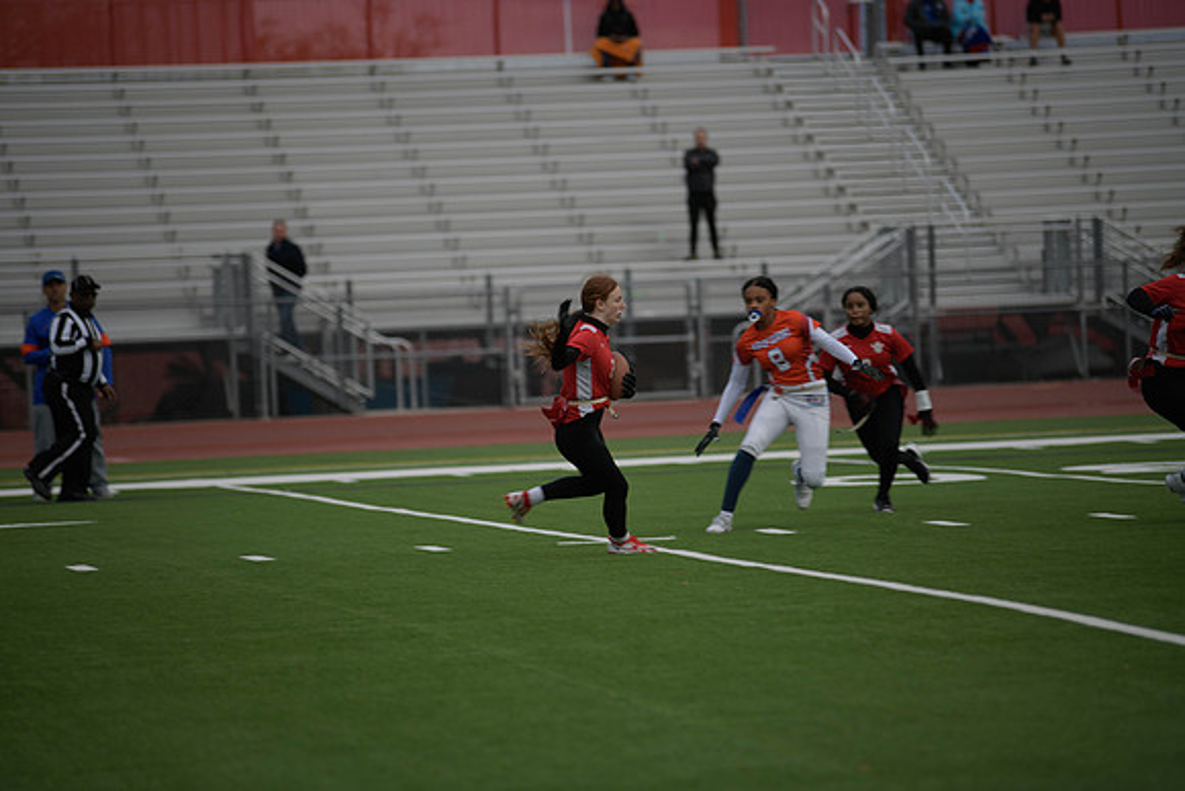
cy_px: 396
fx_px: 5926
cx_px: 592
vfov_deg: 7.6
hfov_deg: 11.4
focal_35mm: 180
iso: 72
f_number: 2.8
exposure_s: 1/200
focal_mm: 180
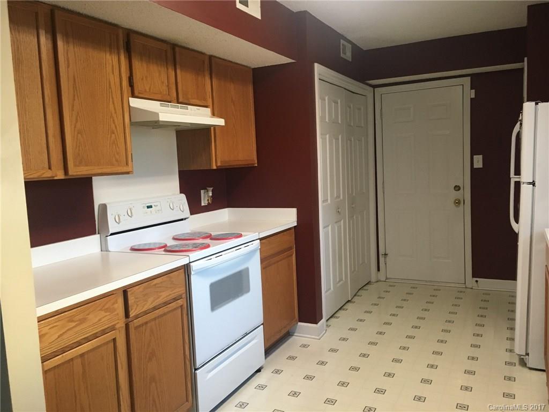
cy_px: 206
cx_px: 274
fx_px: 460
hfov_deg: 61.7
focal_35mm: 29
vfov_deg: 48.2
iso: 125
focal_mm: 4.15
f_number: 2.2
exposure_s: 1/30
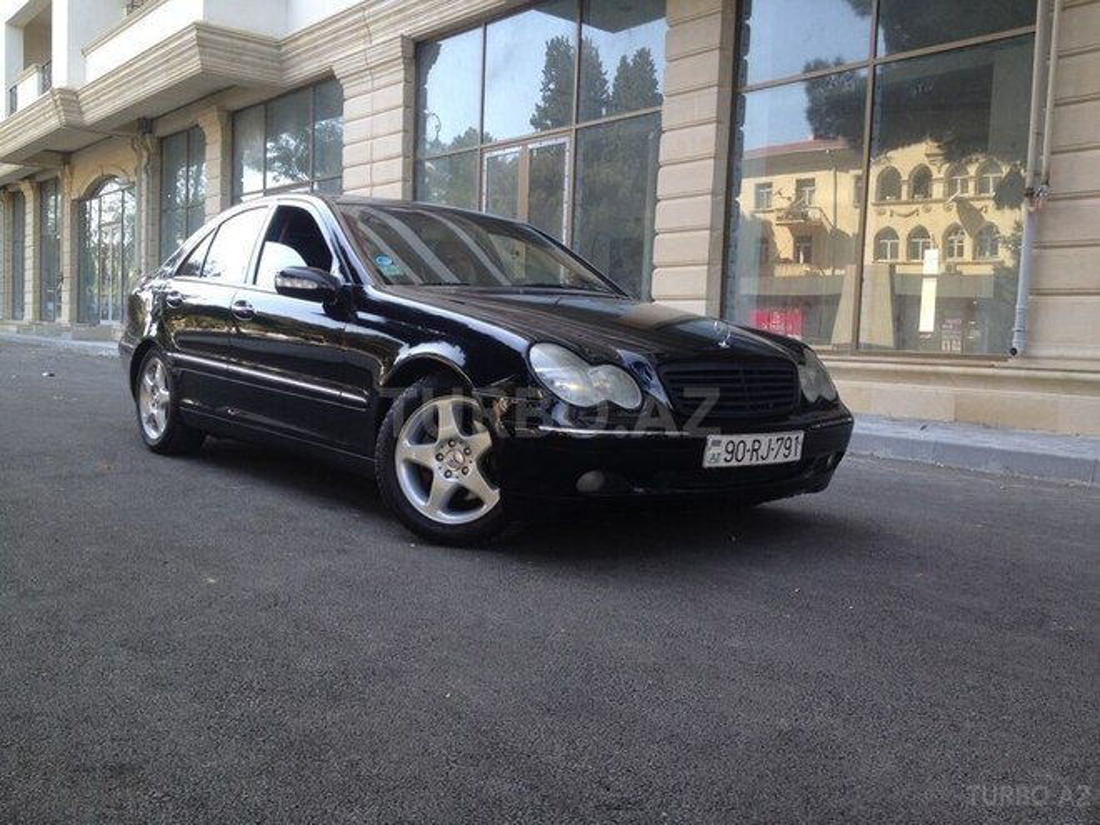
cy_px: 412
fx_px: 1112
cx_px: 550
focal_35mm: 35
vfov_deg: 40.7
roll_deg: -3.2
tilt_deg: -6.7
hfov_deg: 52.6
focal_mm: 4.28
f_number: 2.4
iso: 50
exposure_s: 1/120
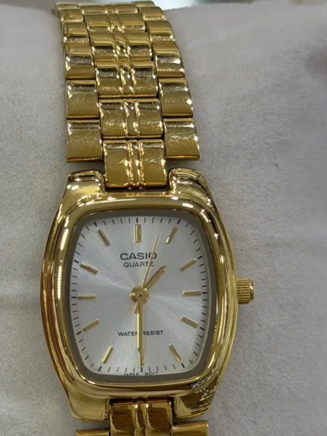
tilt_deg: -62.7
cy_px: 314
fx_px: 995
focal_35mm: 79
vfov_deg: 24.5
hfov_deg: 18.6
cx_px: 133
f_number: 1.78
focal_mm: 6.76
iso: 80
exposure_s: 1/652
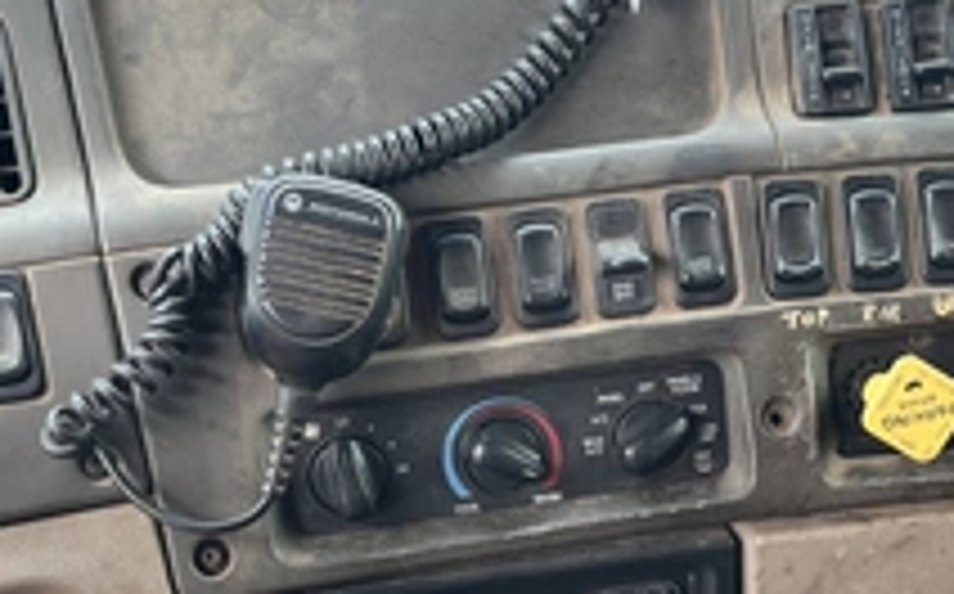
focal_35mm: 52
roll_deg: +0.9
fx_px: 1351
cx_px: 549
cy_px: 396
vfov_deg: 24.7
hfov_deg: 38.8
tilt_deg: -27.9
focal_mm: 5.1
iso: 64
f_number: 1.6
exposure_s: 1/122
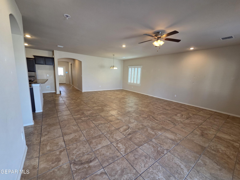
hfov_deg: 106.2
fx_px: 90
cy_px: 90
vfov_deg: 89.9
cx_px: 120
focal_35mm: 13
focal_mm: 2.2
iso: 200
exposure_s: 1/60
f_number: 2.2
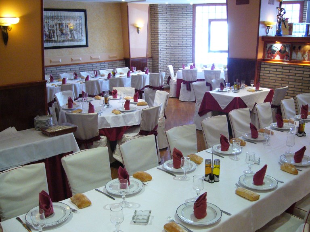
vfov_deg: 40.7
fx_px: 313
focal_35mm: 35
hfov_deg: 52.6
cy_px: 116
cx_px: 155
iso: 400
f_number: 2.8
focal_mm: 5.8
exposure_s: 1/60
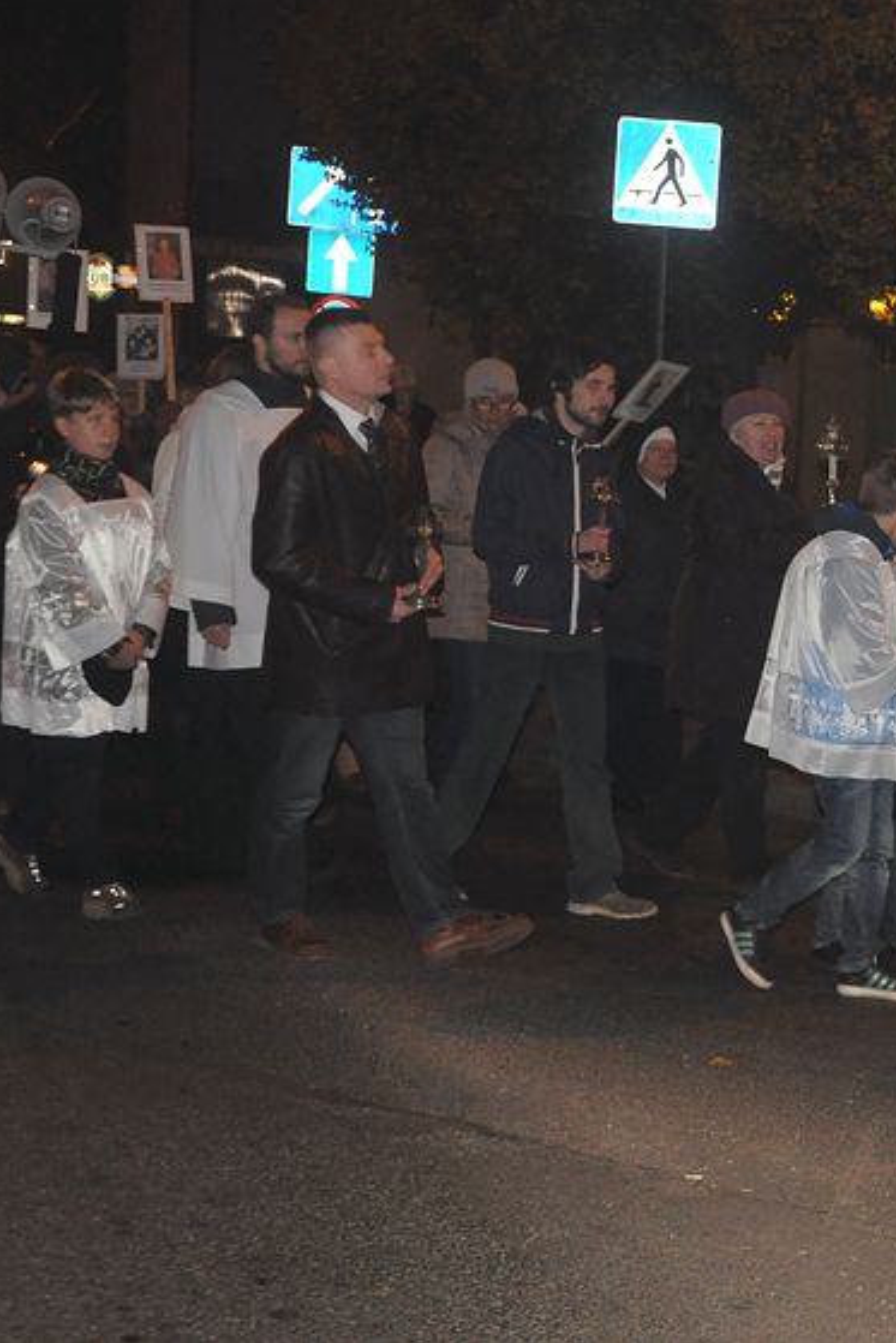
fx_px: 2976
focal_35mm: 80
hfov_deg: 16.8
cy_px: 669
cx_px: 894
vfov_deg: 25.4
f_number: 5
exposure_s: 1/60
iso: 2000
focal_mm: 35
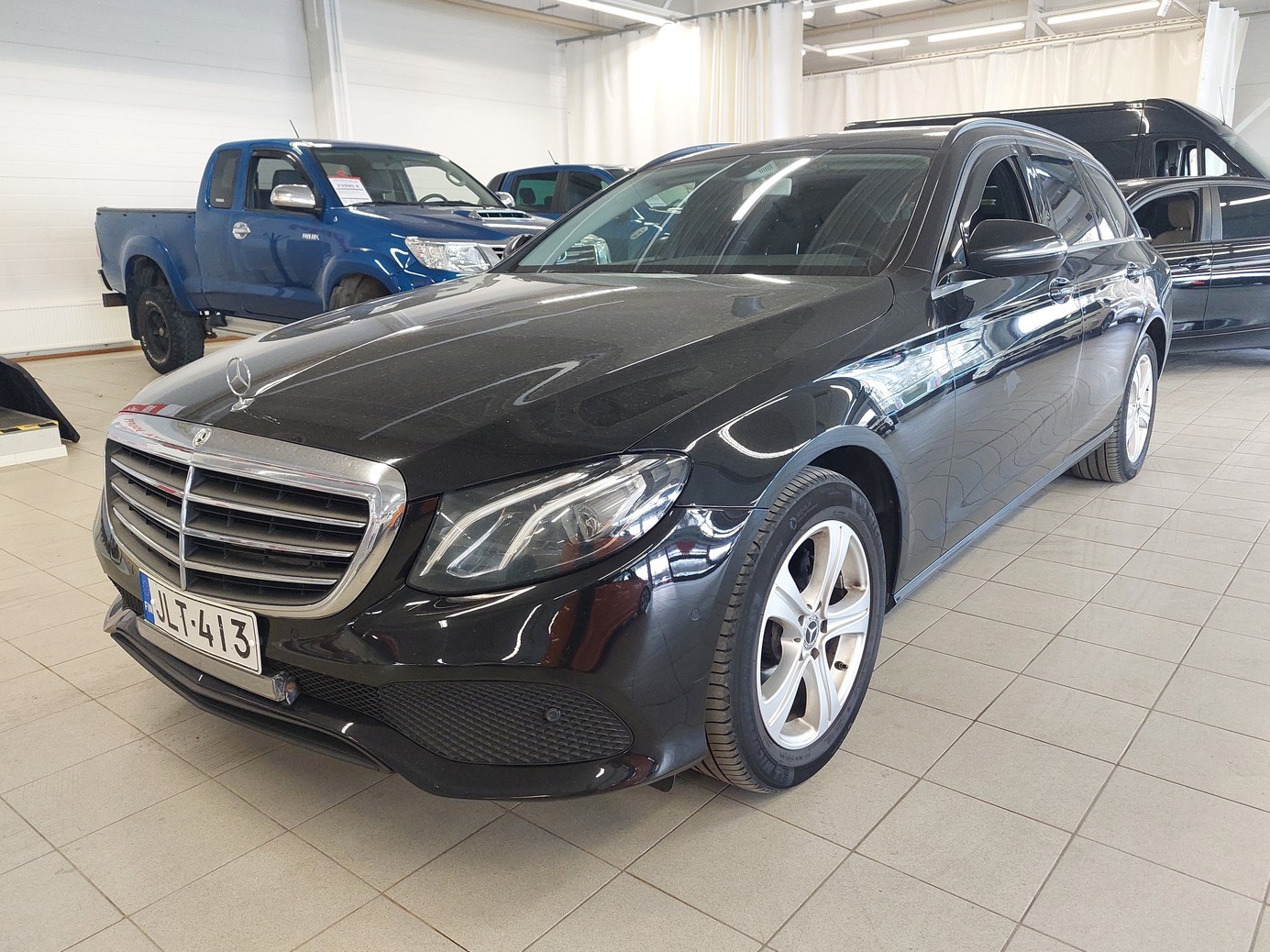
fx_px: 954
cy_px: 468
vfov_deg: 53.0
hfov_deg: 67.3
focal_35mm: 26
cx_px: 652
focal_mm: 5.23
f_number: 1.8
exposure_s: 1/100
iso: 200
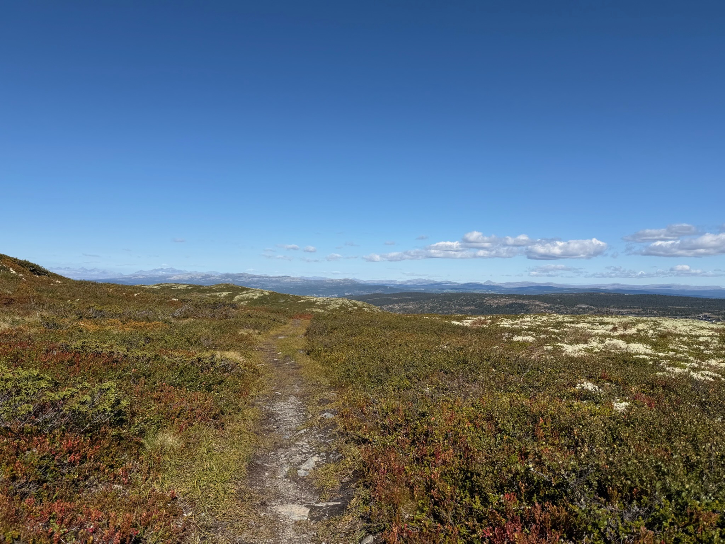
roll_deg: -1.1
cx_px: 362
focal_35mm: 24
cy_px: 272
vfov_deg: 56.8
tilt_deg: +1.0
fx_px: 503
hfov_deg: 71.6
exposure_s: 1/6711
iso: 80
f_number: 1.78
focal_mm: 6.76
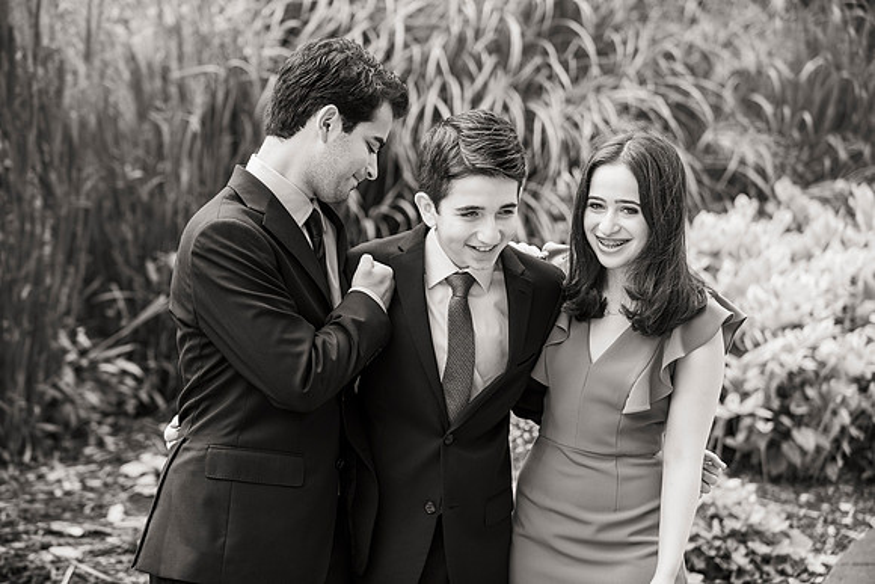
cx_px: 438
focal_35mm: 102
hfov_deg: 20.0
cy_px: 292
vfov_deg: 13.4
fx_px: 2480
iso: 400
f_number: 3.5
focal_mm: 102
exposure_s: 1/400
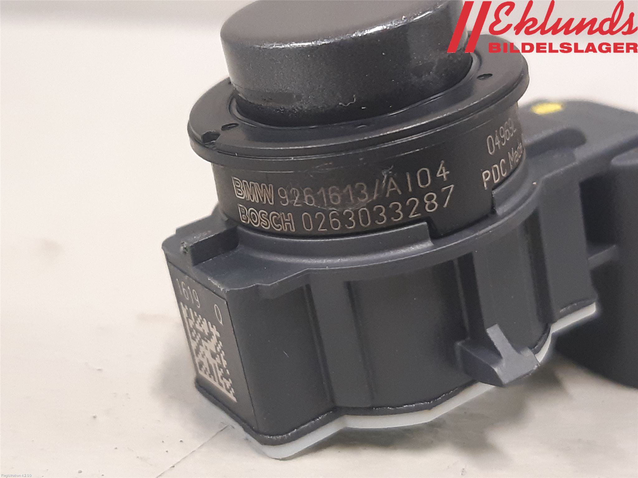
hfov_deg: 67.3
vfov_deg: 53.1
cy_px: 239
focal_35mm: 26
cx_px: 319
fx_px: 479
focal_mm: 3.93
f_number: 1.7
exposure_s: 1/33
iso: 250
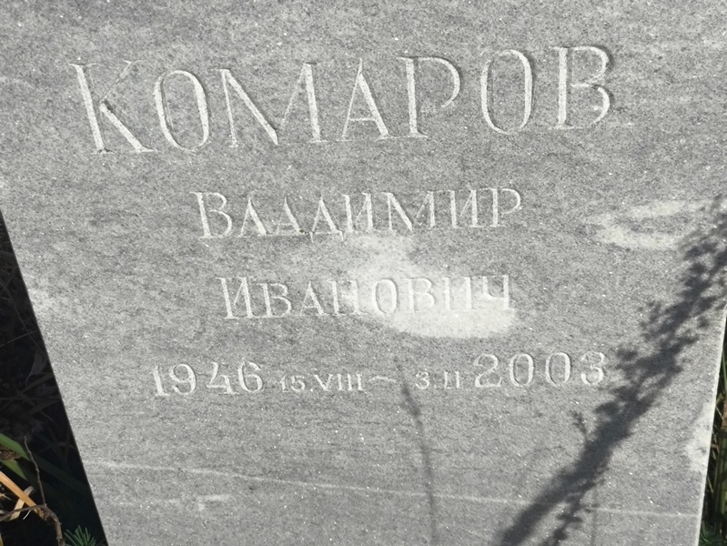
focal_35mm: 50
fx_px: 1051
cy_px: 273
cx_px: 364
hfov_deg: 38.2
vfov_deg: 29.1
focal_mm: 4.71
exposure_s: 1/1201
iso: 50
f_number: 1.7
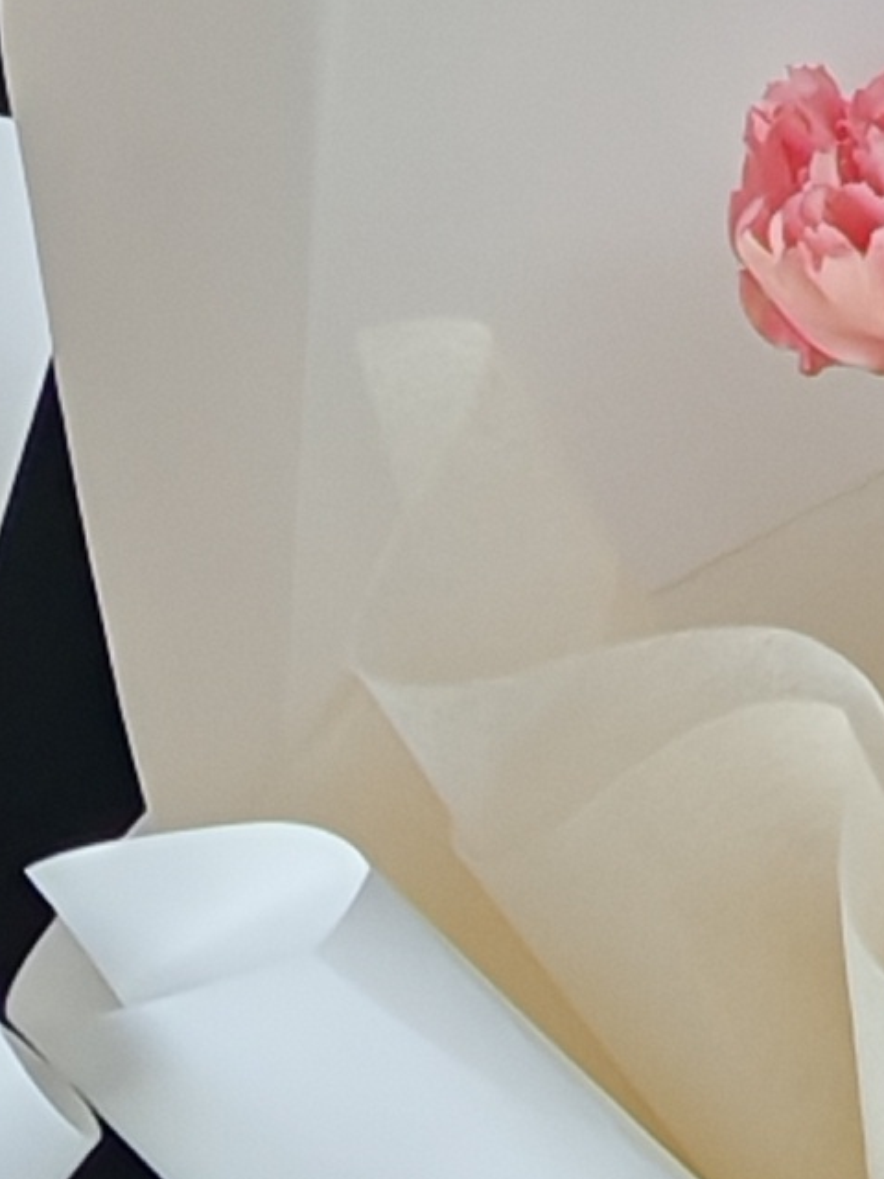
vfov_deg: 7.6
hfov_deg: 5.8
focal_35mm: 256
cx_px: 53
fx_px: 8717
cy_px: 1899
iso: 50
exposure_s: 1/130
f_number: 1.95
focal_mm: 5.52
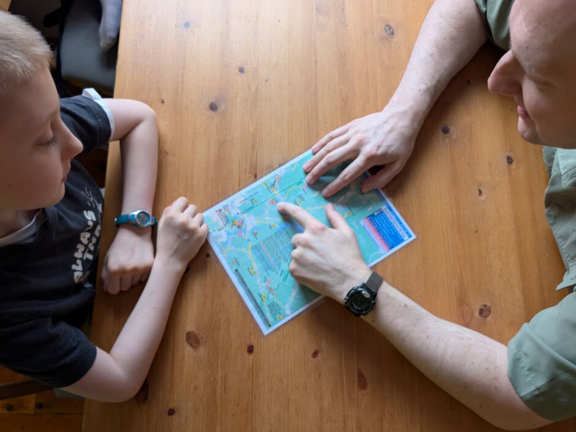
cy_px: 225
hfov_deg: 67.2
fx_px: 433
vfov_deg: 53.1
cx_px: 304
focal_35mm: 26
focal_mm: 6.9
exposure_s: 1/28
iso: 193
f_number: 1.7
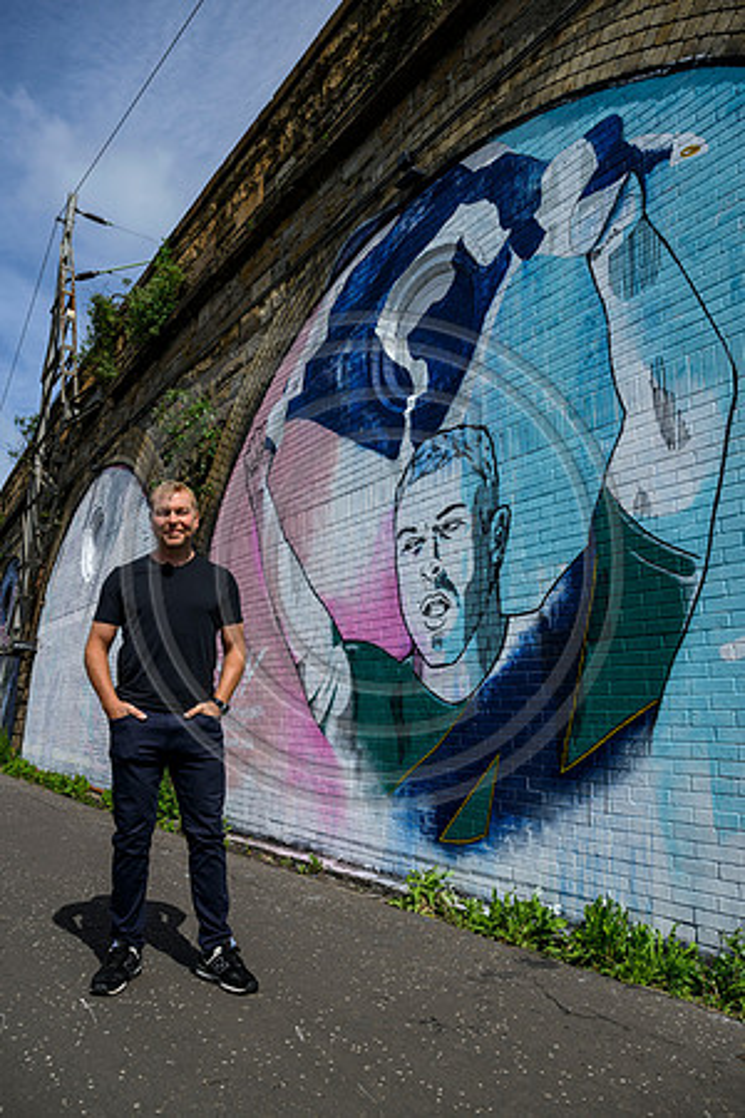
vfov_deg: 73.7
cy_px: 559
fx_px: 745
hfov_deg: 53.1
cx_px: 372
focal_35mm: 24
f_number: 7.1
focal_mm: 24
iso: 200
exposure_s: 1/1000
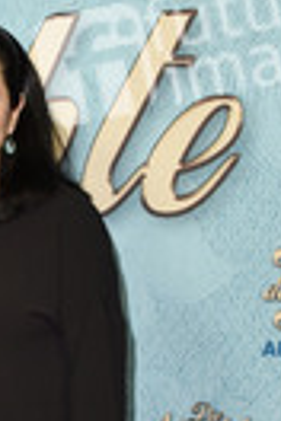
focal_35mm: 94
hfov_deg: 13.9
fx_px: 1100
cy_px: 529
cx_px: -93
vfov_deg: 20.1
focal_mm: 31
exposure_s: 1/125
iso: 1000
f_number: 5.6
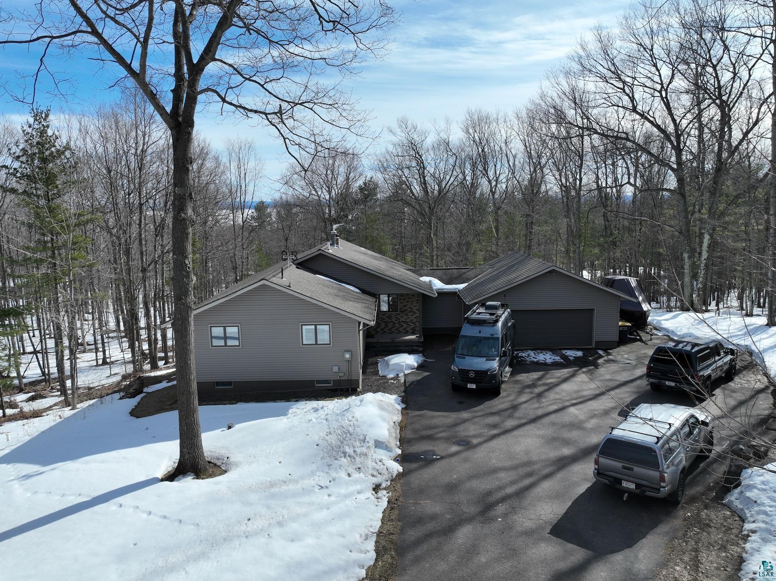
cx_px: 388
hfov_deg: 71.6
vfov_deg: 56.8
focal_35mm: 24
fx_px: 538
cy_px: 290
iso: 200
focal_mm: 12.29
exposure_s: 1/3200
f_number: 2.8
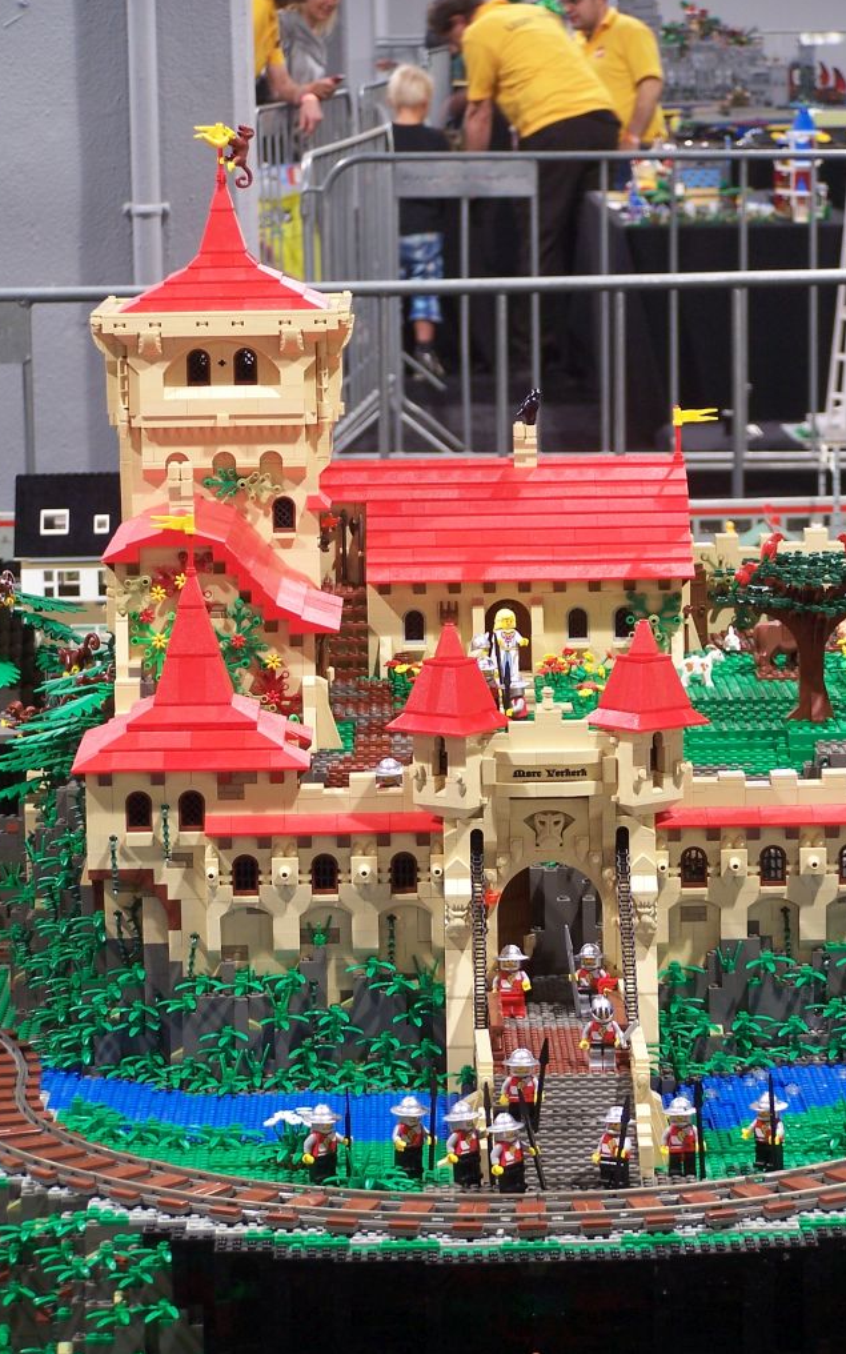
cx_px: 492
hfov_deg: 10.5
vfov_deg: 16.7
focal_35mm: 125
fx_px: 4611
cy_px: 676
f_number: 3.2
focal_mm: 19.4
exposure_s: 1/4
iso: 80
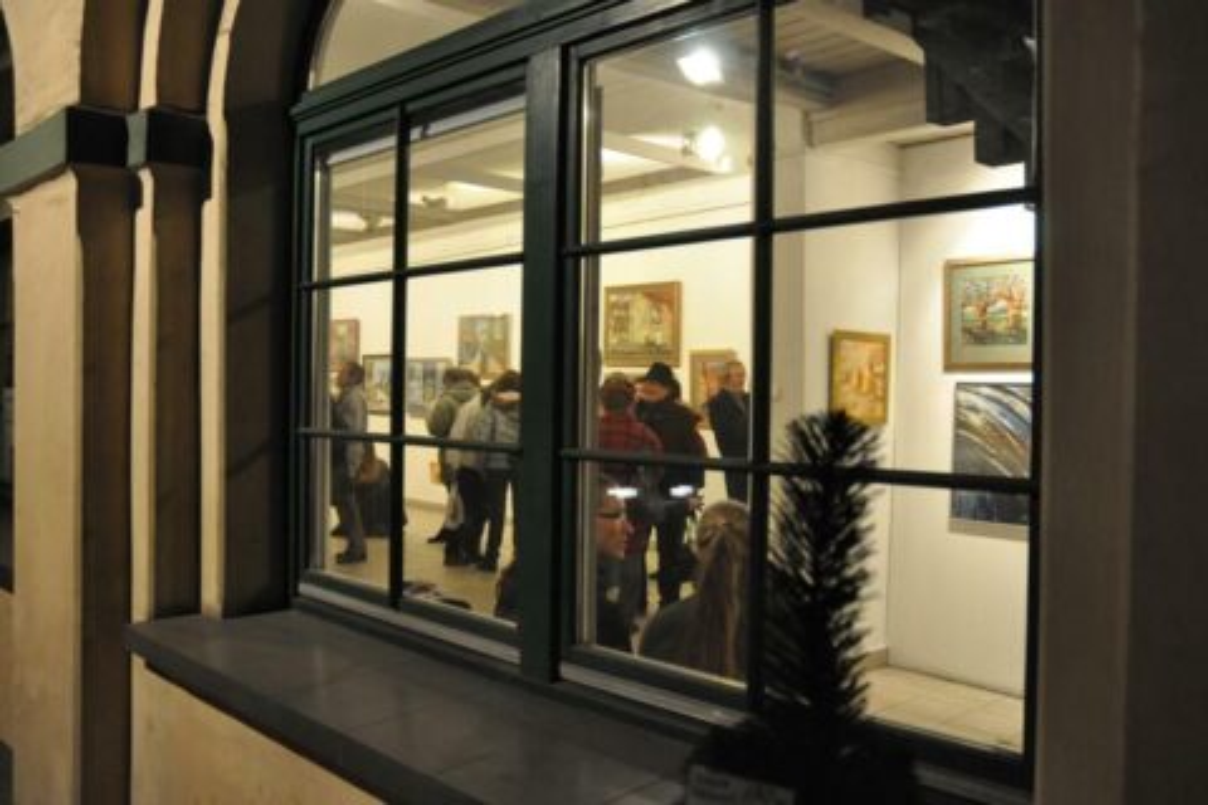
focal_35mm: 33
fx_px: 1107
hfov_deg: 57.2
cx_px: 604
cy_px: 402
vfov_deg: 40.0
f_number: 3.5
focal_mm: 22
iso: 1600
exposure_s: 1/25
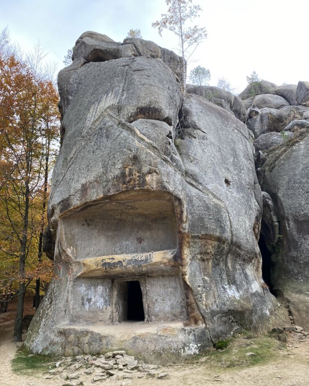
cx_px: 157
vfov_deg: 62.1
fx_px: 320
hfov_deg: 51.5
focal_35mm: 28
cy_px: 210
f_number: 1.8
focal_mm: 4.25
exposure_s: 1/121
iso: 50
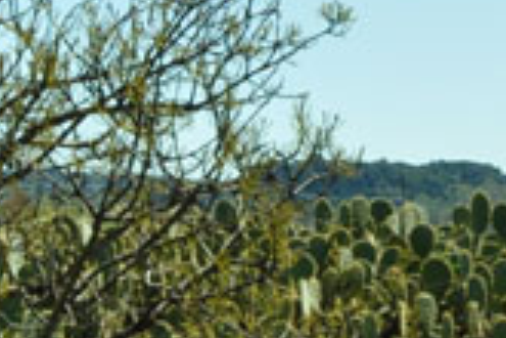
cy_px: 548
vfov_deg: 6.0
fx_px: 3168
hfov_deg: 8.8
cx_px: 837
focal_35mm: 225
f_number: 13
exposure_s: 1/250
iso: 400
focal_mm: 31
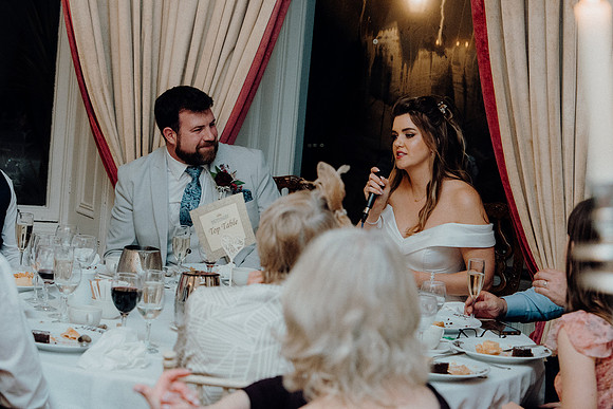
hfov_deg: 22.4
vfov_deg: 15.0
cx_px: 306
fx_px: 1550
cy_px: 204
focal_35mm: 91
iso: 2500
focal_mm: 61
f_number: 3.5
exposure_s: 1/160
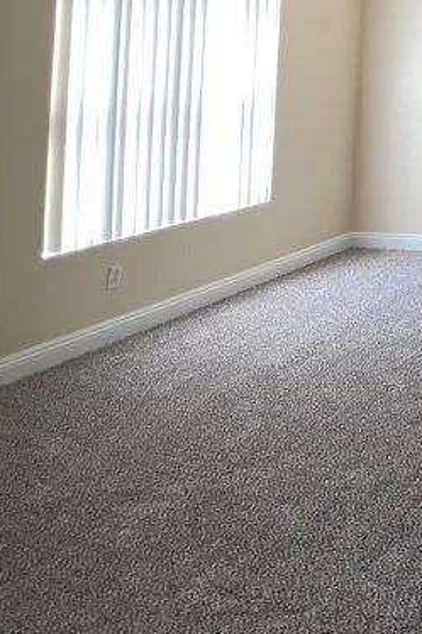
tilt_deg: +1.7
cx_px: 710
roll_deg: -1.4
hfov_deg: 23.6
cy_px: 41
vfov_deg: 45.9
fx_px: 651
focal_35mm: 37
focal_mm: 1.54
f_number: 2.4
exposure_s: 1/40
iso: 40
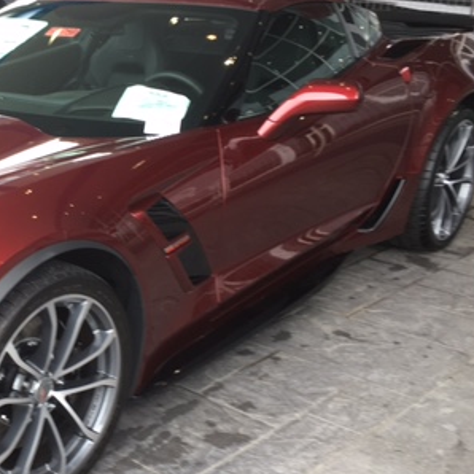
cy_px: 286
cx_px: 14
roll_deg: -1.3
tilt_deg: -22.8
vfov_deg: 31.0
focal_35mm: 55
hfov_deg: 29.3
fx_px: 852
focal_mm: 4.15
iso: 25
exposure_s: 1/60
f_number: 2.2
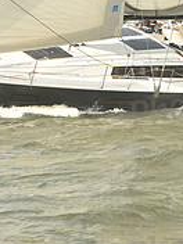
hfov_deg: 6.7
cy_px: 41
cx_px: 58
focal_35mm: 222
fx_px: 1565
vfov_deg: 8.9
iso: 250
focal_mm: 70
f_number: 8
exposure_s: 1/800
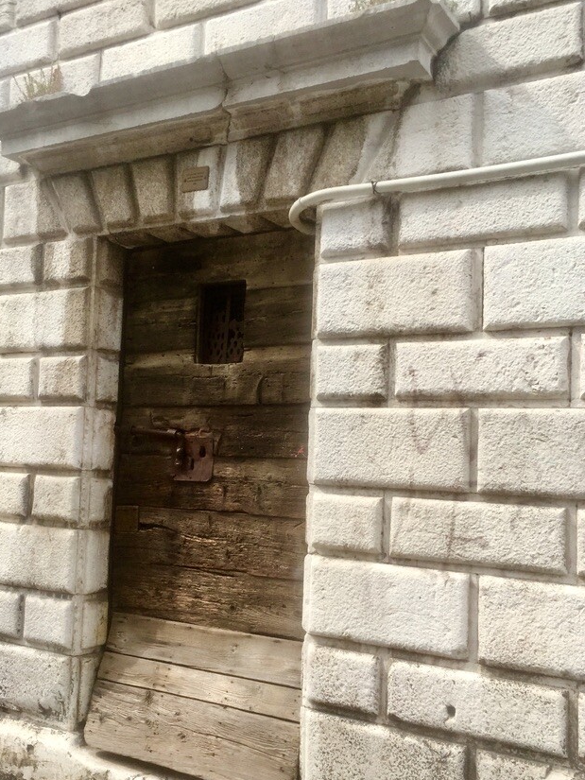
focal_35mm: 36
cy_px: 420
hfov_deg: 39.6
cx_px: 268
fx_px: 811
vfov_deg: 51.3
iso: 32
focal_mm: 4.15
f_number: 2.2
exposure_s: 1/719
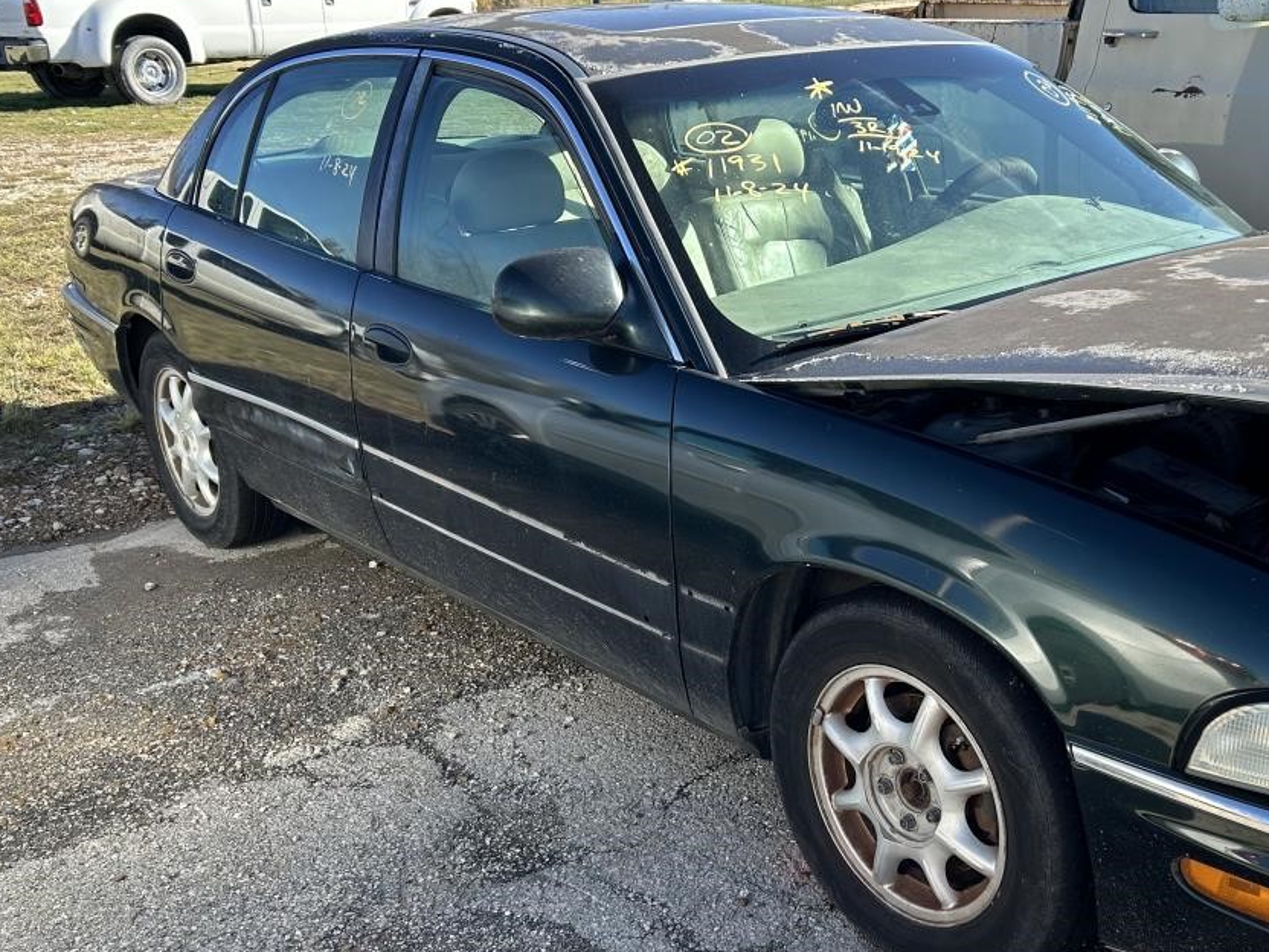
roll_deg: +3.3
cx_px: 785
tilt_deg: -23.9
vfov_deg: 35.7
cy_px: 615
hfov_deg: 46.4
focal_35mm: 40
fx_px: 1466
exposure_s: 1/833
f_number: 1.5
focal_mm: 5.7
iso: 50
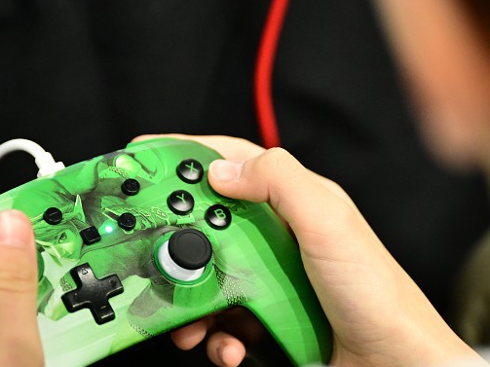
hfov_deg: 14.1
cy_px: 198
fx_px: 1981
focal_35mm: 140
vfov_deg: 10.6
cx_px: 260
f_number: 2.8
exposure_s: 1/125
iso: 2500
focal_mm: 61
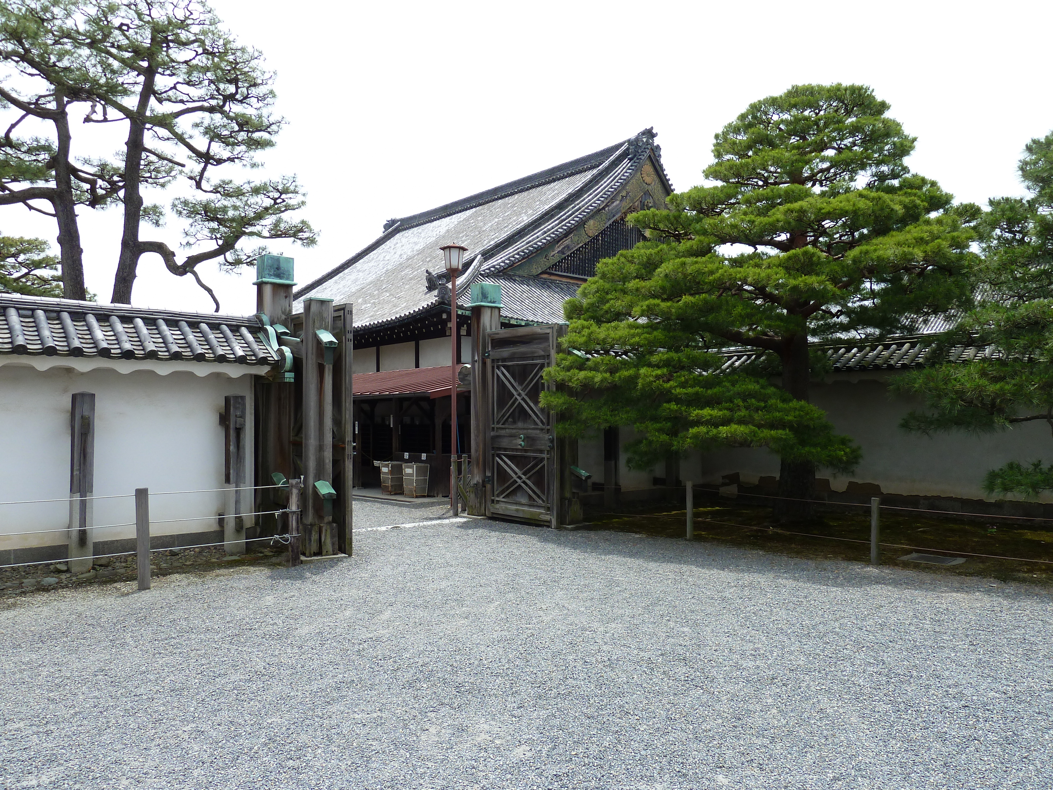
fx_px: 760
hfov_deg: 69.4
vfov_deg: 54.9
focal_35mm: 25
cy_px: 395
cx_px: 526
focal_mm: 4.1
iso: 80
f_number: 4
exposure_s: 1/400
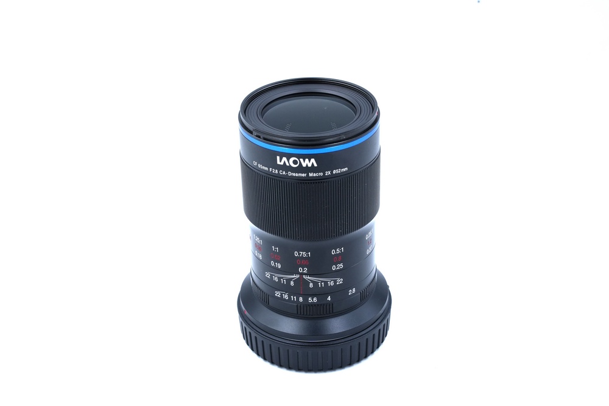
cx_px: 304
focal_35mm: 55
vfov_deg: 24.6
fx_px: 930
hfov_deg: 36.2
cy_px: 203
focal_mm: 55
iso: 800
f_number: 14
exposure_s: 1/125
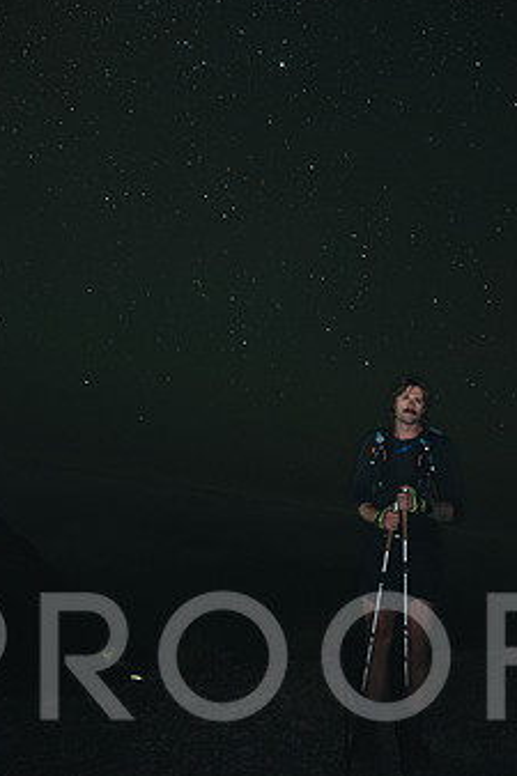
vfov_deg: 58.3
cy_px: 317
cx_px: 241
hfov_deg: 41.1
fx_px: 690
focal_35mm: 32
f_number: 2.8
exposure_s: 6
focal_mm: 24
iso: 4000
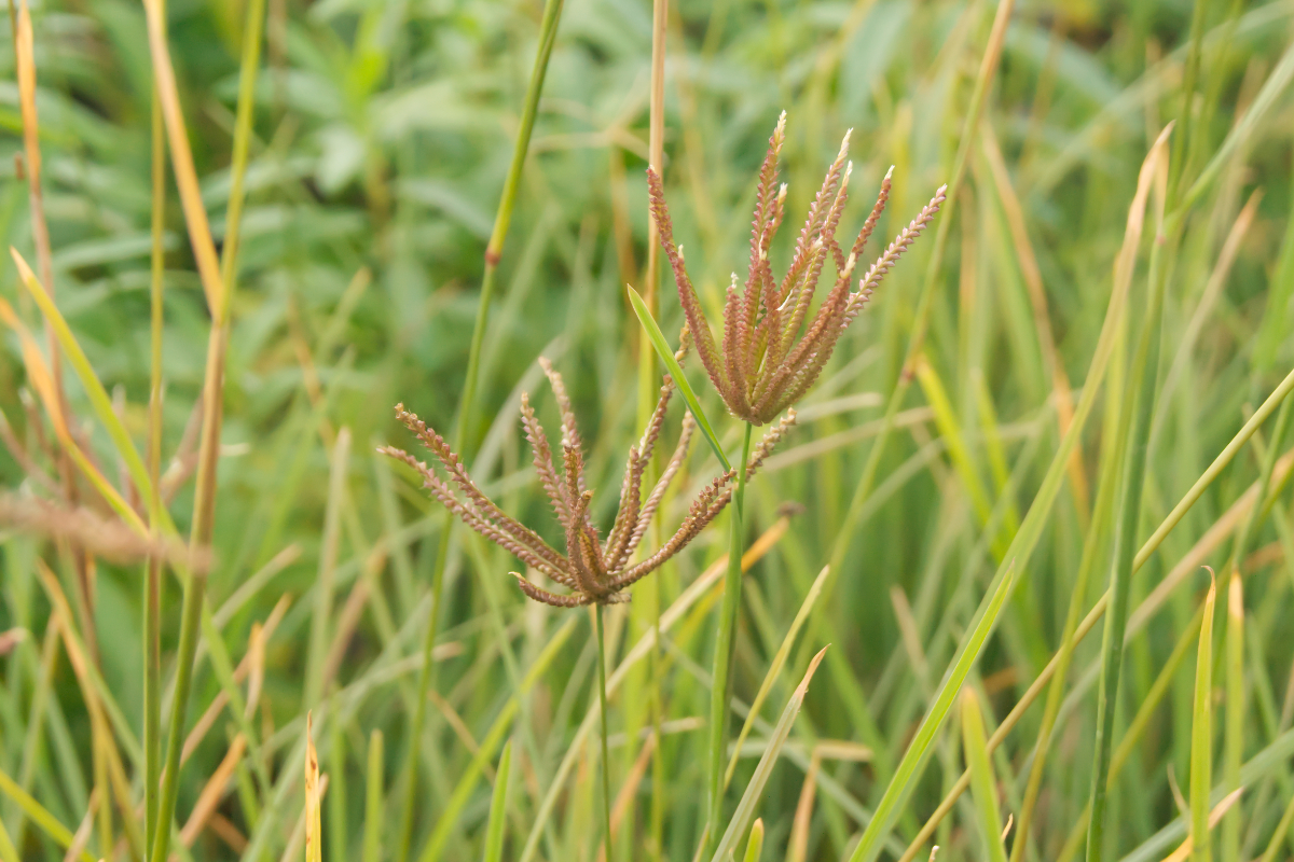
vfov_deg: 16.6
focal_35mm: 82
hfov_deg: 24.6
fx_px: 2965
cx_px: 647
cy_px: 431
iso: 2000
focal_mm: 55
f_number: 9
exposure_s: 1/500
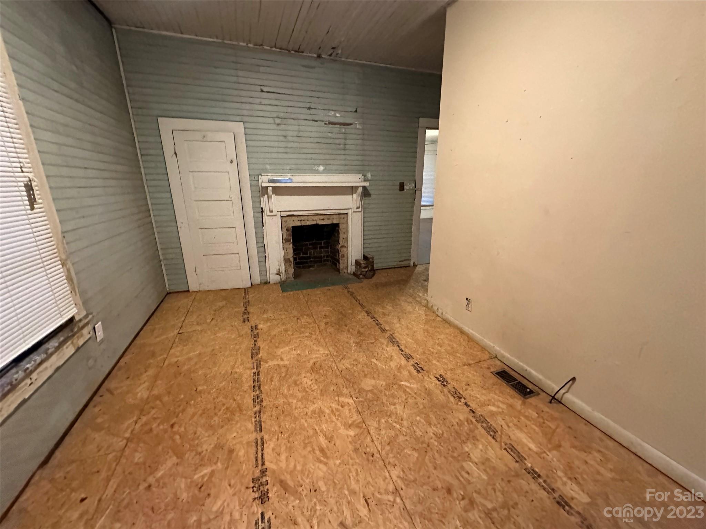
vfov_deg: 85.7
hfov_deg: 102.1
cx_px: 353
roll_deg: +0.8
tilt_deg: -16.3
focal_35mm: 14
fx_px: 286
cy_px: 264
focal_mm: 2.22
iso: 800
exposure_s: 1/60
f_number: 2.2
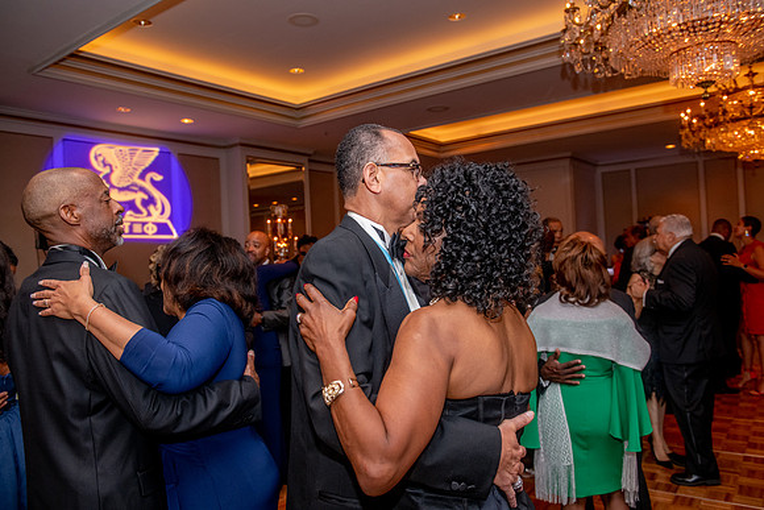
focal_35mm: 27
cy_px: 255
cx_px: 382
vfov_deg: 48.0
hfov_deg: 67.4
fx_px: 573
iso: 1000
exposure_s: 1/50
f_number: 4
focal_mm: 27
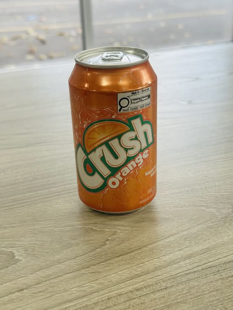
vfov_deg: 39.7
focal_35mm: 48
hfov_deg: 30.3
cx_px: 116
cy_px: 155
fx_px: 431
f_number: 1.78
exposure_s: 1/120
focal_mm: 6.86
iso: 64
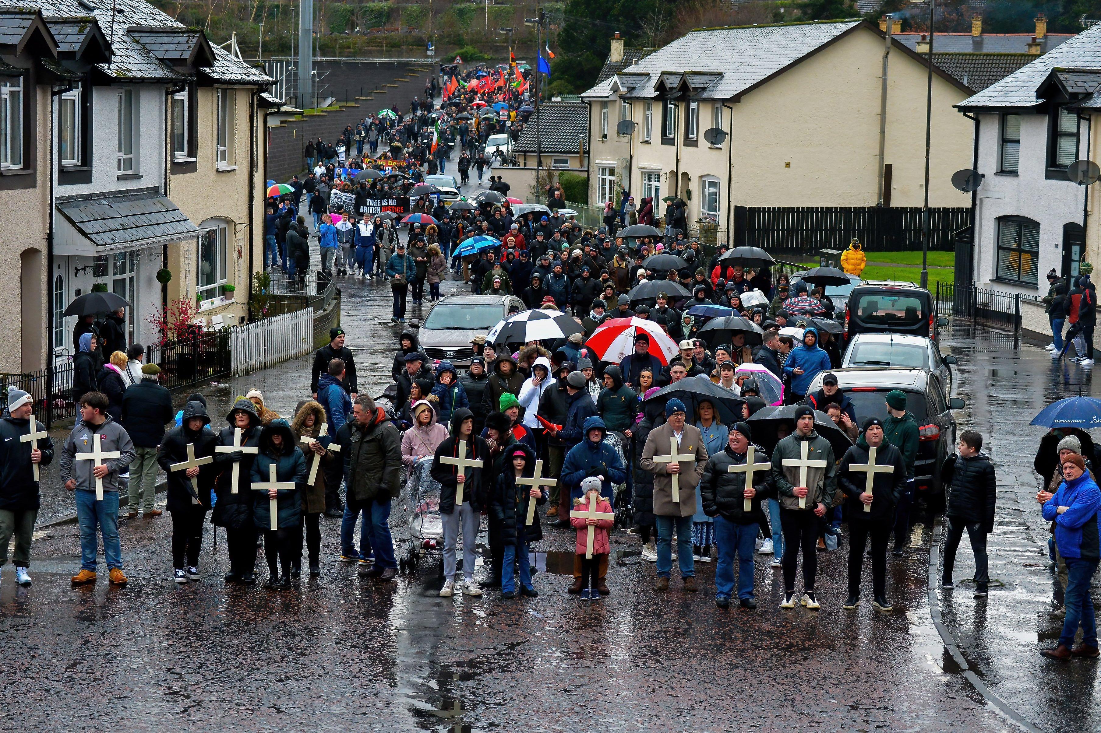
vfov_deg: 17.1
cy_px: 366
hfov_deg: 25.4
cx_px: 550
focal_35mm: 80
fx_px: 2446
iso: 8000
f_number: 4.5
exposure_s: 1/1000
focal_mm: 80
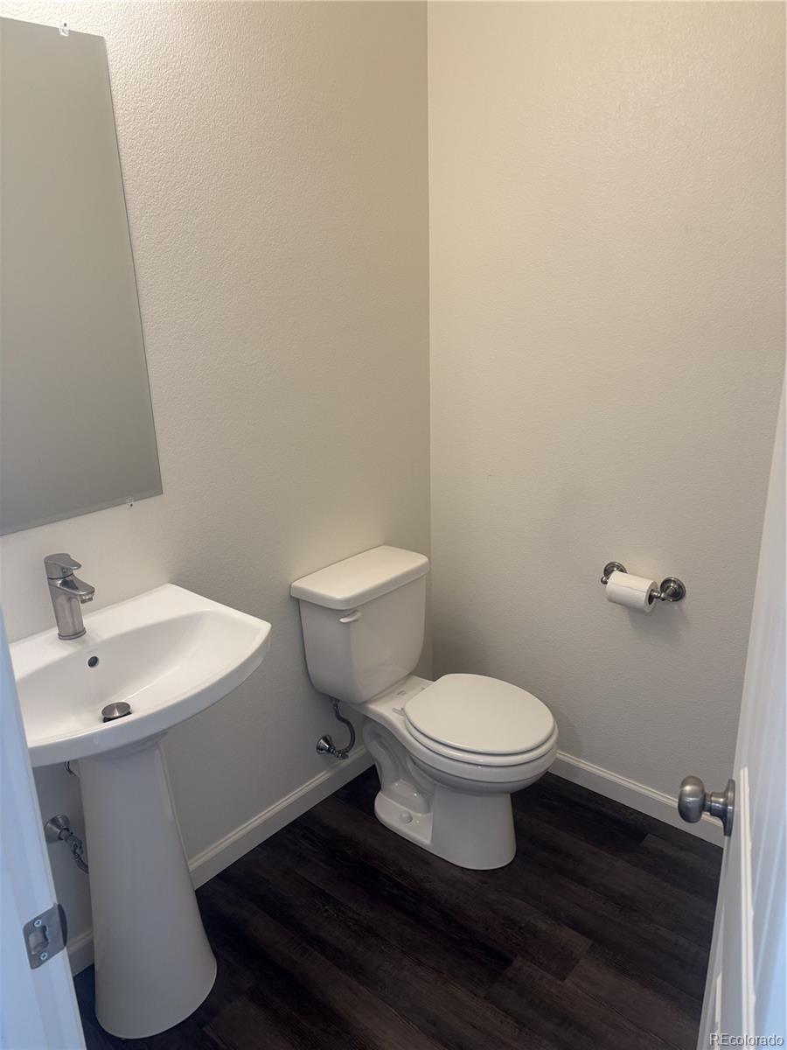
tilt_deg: -18.5
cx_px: 394
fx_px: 788
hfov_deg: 53.1
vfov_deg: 67.3
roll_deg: +0.8
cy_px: 525
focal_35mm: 26
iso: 80
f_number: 1.6
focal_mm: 5.96
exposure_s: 1/60
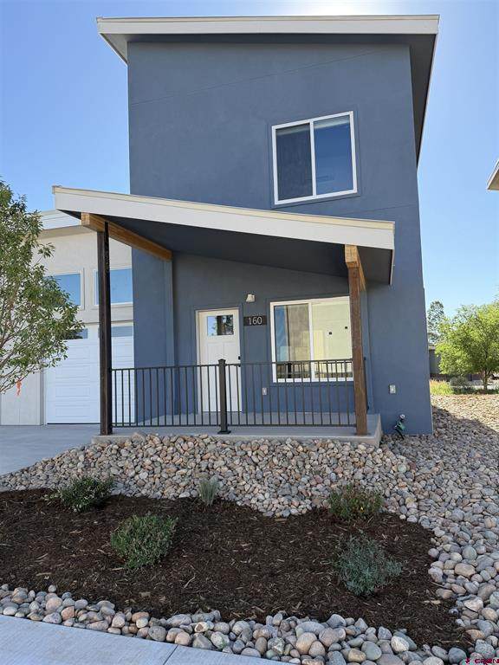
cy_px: 332
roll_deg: +2.4
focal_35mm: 24
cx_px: 250
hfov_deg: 56.8
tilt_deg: +4.6
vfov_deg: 71.6
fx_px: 461
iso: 100
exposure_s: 1/1314
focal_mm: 6.76
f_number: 1.78
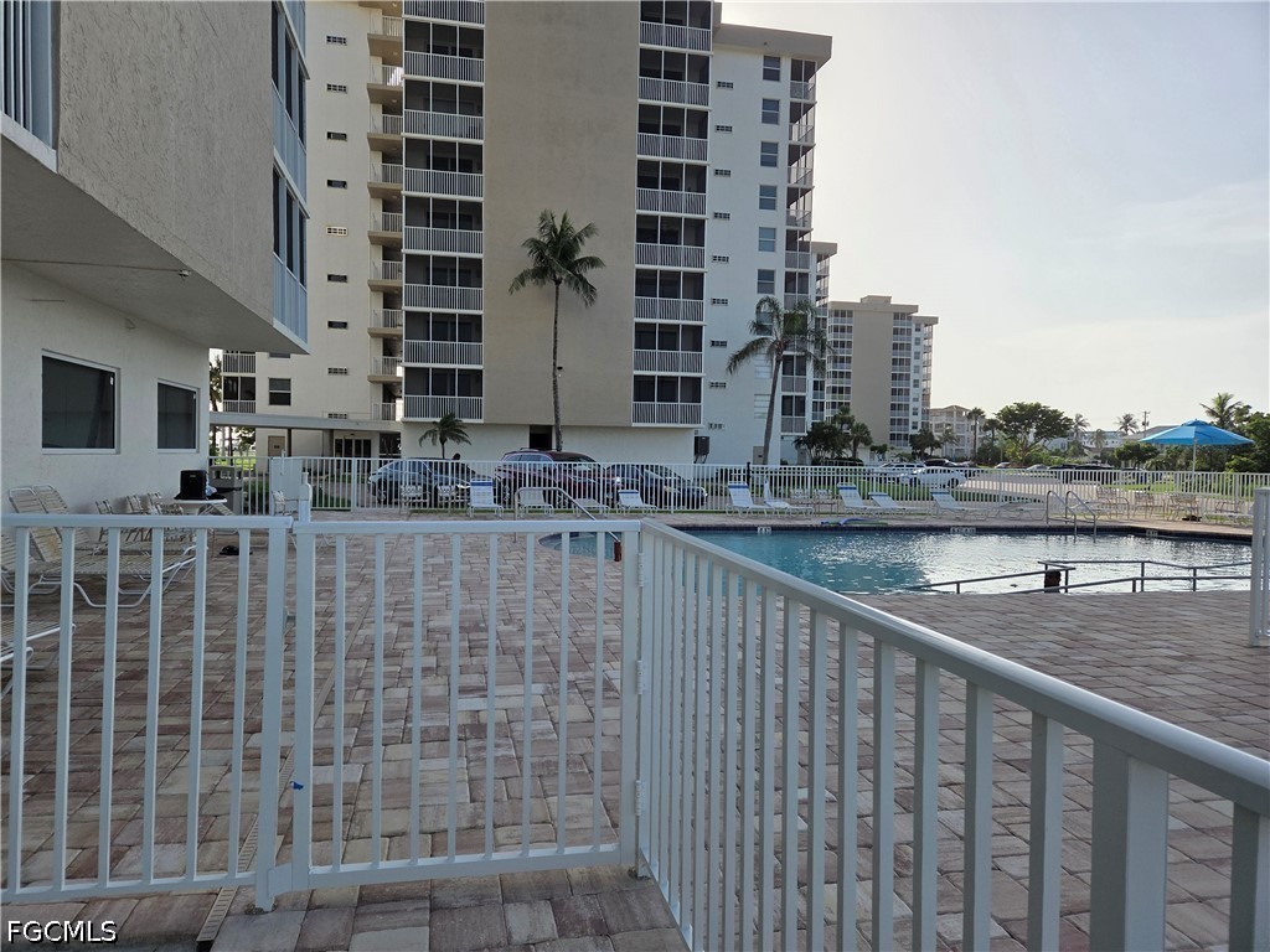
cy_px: 476
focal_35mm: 23
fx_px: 844
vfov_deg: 58.9
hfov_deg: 73.9
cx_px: 635
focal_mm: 5.4
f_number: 1.8
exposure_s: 1/7891
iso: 64
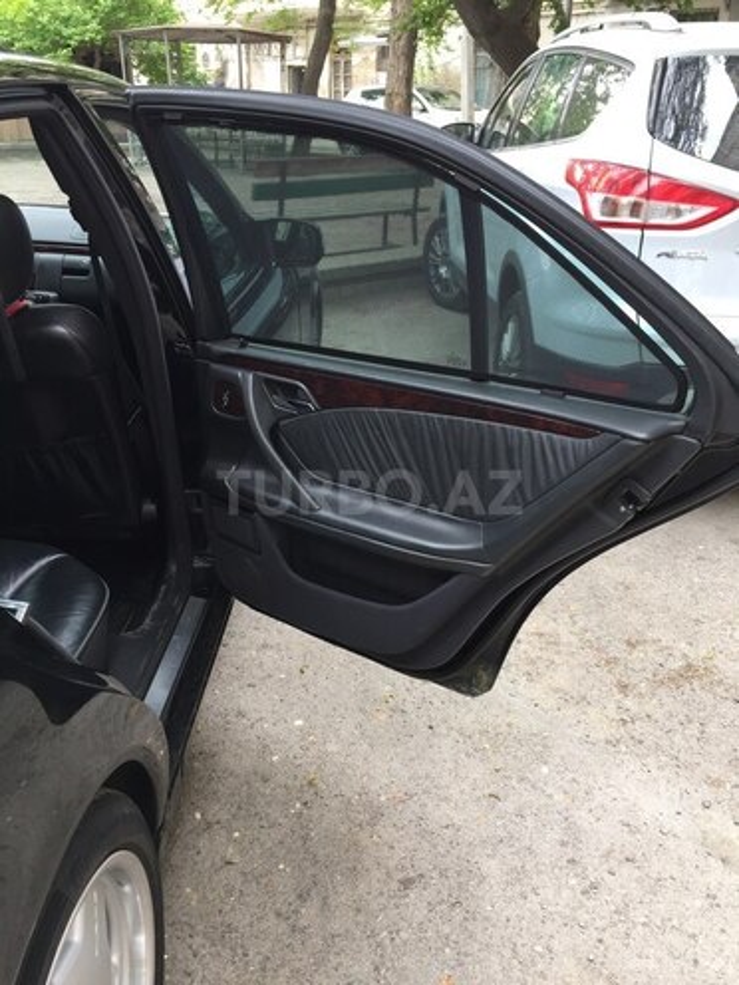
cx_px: 370
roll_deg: -2.3
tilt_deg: -24.6
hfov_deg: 48.2
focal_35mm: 29
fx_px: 825
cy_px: 492
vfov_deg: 61.7
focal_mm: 4.15
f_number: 2.2
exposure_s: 1/100
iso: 50
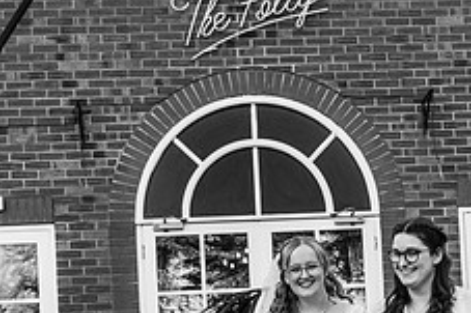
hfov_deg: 24.3
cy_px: 359
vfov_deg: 15.9
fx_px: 1085
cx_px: 344
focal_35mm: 83
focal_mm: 32.5
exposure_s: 1/640
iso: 560
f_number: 4
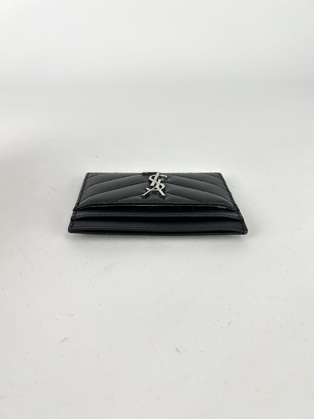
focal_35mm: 26
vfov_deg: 67.3
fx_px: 314
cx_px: 157
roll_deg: -2.4
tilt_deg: -31.1
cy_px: 210
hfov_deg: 53.1
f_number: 1.5
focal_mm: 5.7
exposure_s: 1/153
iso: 40
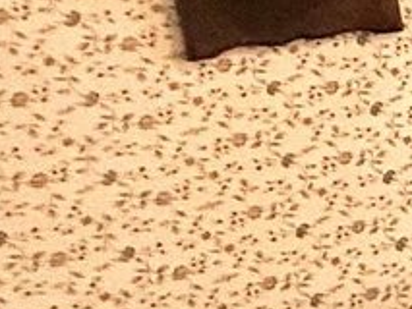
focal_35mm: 105
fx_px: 1250
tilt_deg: -11.8
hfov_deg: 11.7
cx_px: 1188
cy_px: 71
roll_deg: +1.4
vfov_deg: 14.0
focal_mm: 2.22
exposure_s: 1/120
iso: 400
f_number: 2.2
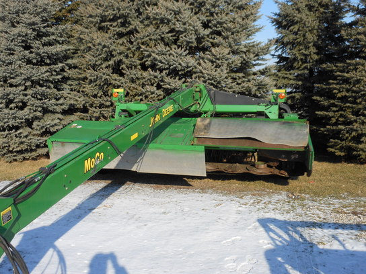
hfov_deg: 47.9
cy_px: 137
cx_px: 183
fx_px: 412
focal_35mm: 39
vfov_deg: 36.8
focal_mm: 6.9
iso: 80
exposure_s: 1/500
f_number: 4.3
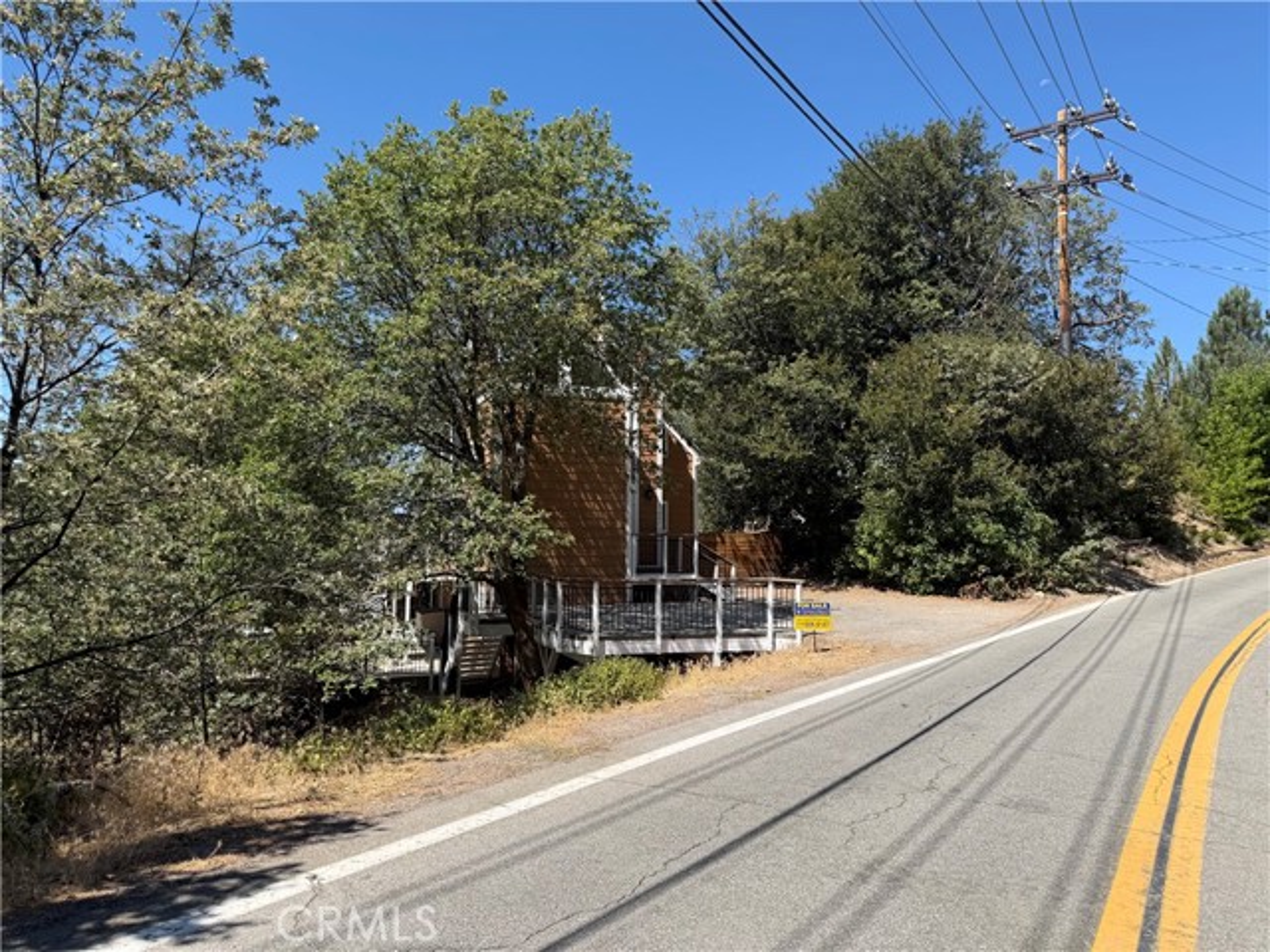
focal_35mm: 24
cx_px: 635
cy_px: 476
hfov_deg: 71.6
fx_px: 881
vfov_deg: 56.8
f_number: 1.78
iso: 80
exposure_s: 1/3279
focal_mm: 6.76
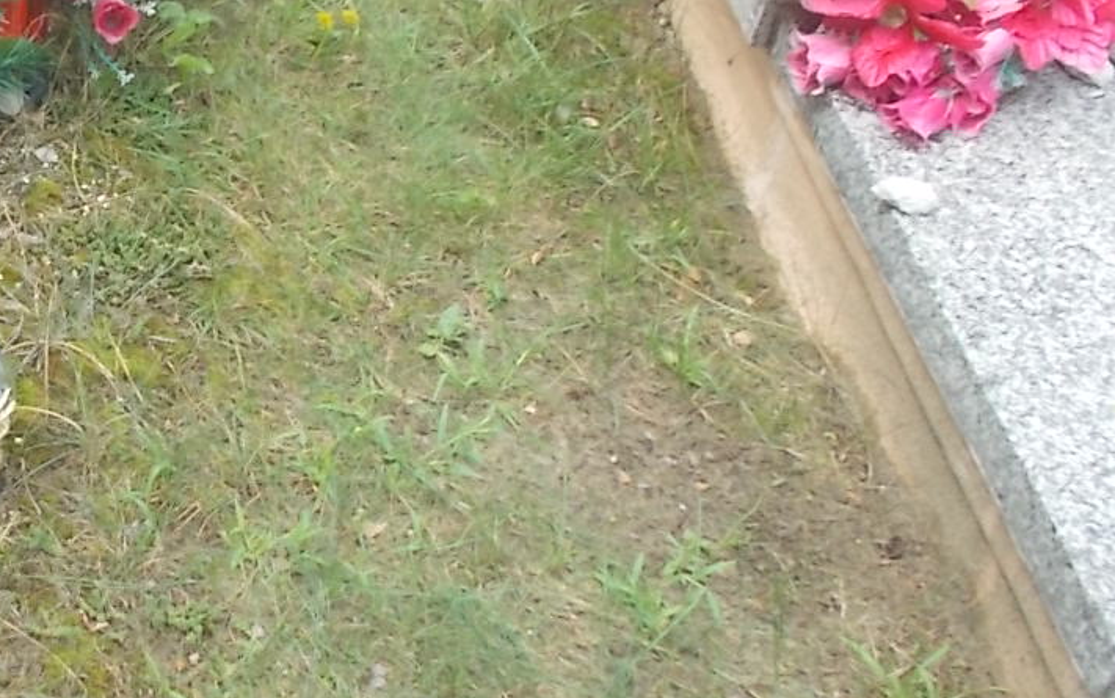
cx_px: 36
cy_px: 199
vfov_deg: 20.9
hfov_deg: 30.9
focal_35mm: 62
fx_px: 1885
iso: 80
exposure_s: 1/200
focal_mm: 4.6
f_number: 3.2
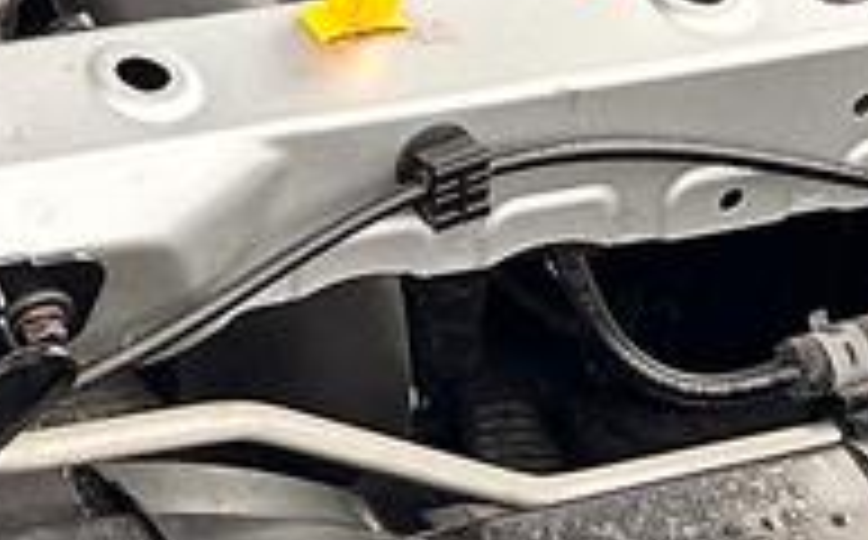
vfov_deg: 7.3
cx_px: -792
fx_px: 3992
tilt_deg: -25.6
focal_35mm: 169
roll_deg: -0.1
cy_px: -702
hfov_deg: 11.4
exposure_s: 1/580
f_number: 1.78
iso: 80
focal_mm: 6.86
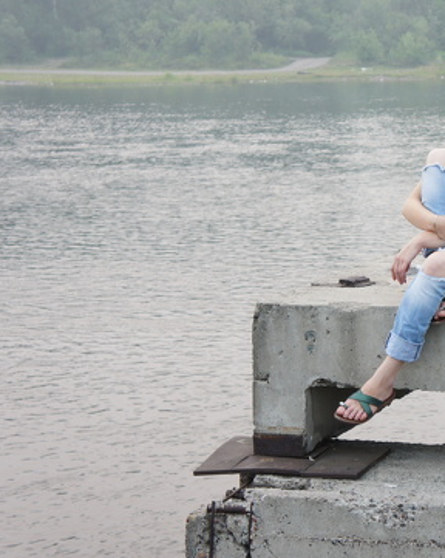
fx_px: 1699
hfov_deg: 14.7
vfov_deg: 18.6
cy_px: 271
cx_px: 430
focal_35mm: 103
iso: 320
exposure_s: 1/80
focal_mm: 44
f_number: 5
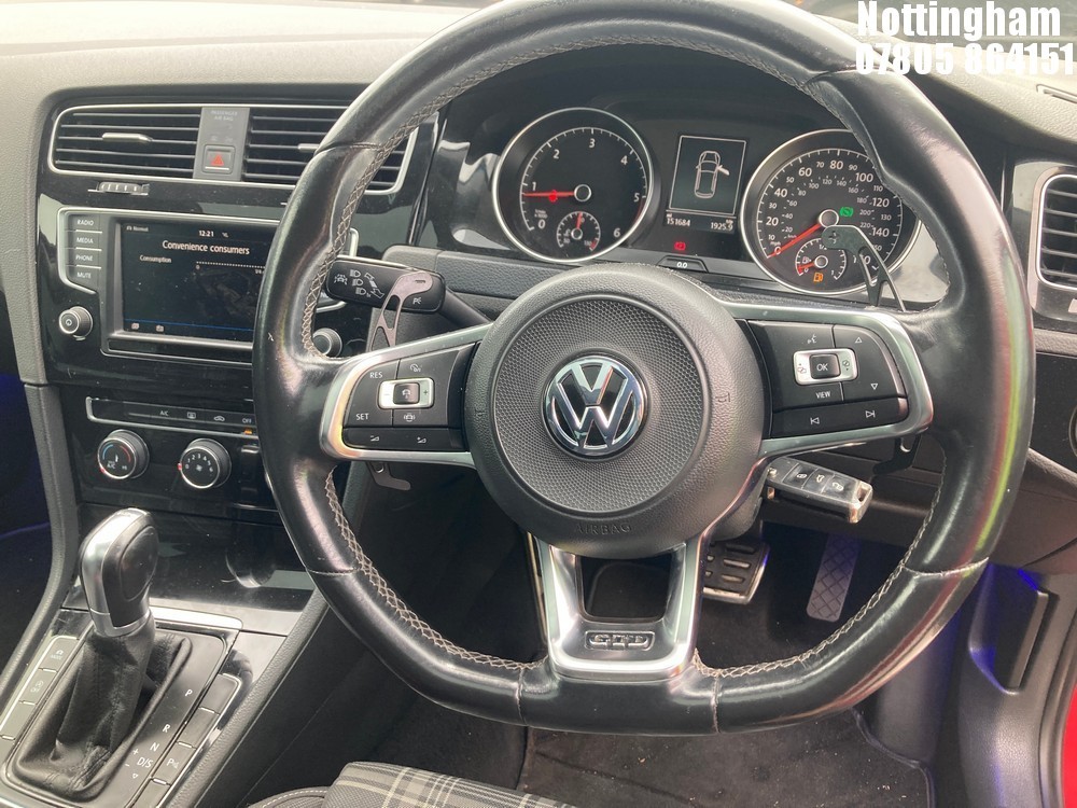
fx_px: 871
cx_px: 538
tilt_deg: -28.0
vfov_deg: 49.7
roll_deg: -1.5
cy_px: 404
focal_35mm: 28
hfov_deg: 63.4
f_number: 1.8
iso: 64
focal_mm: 3.99
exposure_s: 1/121
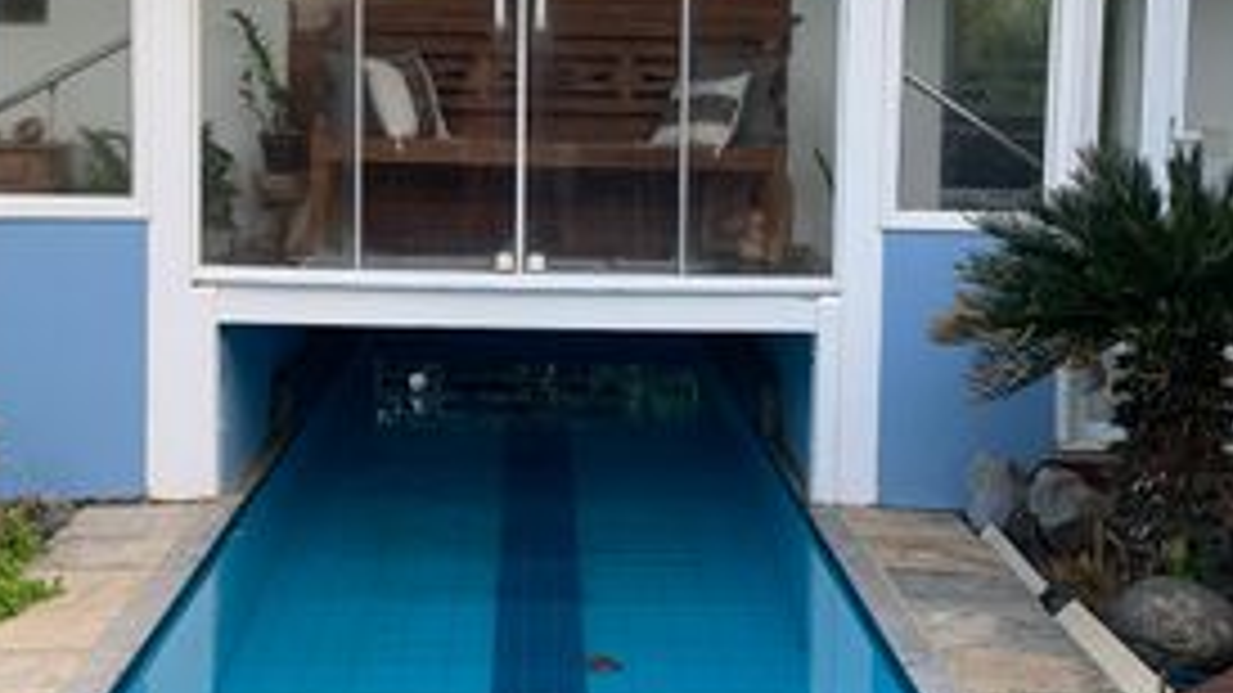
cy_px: 225
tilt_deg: -5.5
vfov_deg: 19.3
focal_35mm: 62
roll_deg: -1.5
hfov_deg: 33.8
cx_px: 648
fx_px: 2027
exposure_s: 1/121
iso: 50
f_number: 1.8
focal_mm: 4.25
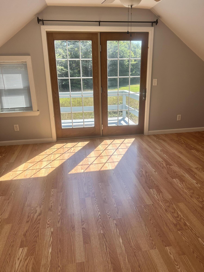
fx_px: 204
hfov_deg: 53.1
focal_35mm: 26
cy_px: 136
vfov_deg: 67.3
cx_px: 102
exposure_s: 1/791
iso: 50
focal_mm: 5.7
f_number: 1.5
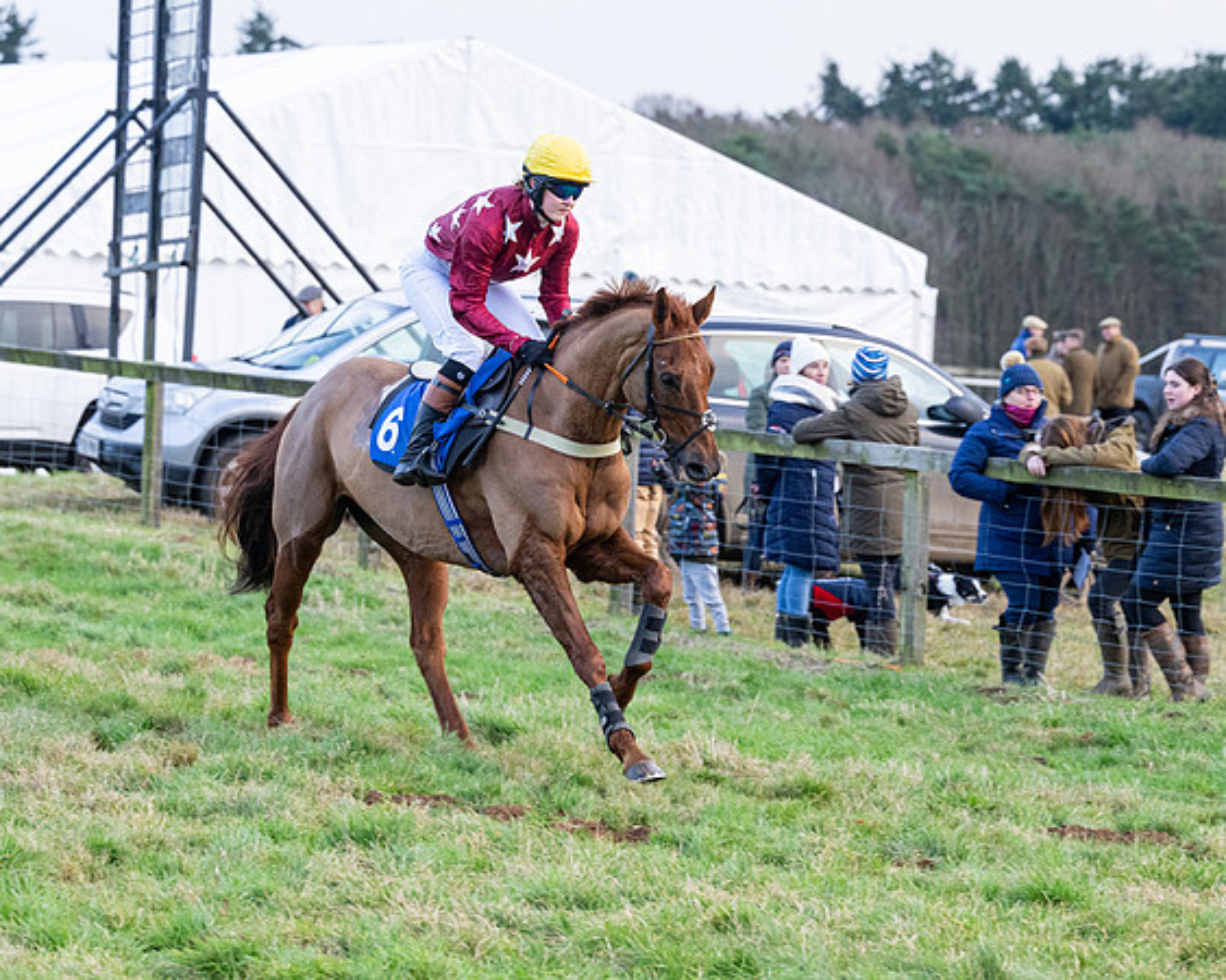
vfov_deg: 9.3
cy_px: 490
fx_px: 6048
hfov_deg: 11.6
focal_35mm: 167
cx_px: 613
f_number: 4
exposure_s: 1/500
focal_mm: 99
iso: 1250
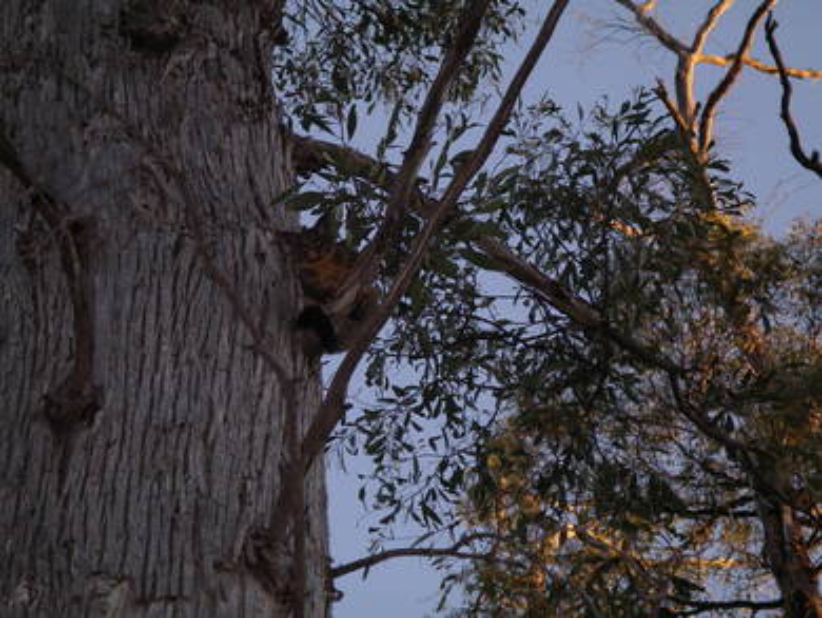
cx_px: 411
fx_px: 4443
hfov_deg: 10.6
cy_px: 309
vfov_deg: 8.0
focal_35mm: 187
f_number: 4.6
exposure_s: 1/125
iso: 200
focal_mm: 39
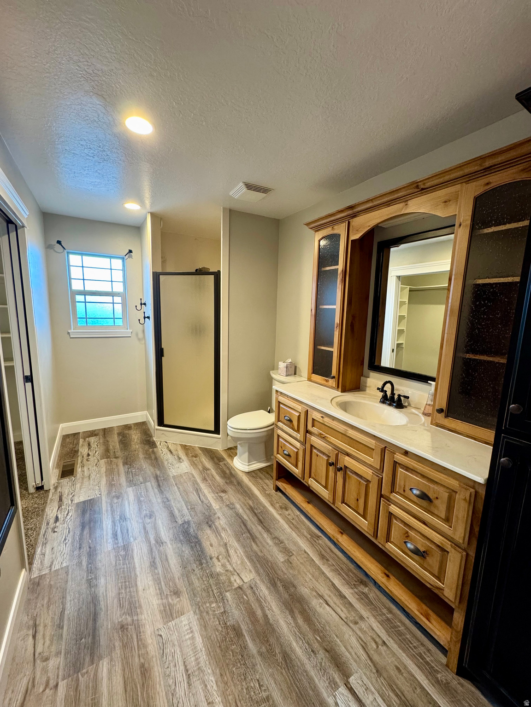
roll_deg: -1.8
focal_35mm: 14
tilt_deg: -9.5
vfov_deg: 102.1
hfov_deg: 85.7
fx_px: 286
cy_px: 354
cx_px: 266
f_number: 2.2
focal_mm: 2.22
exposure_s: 1/60
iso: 250
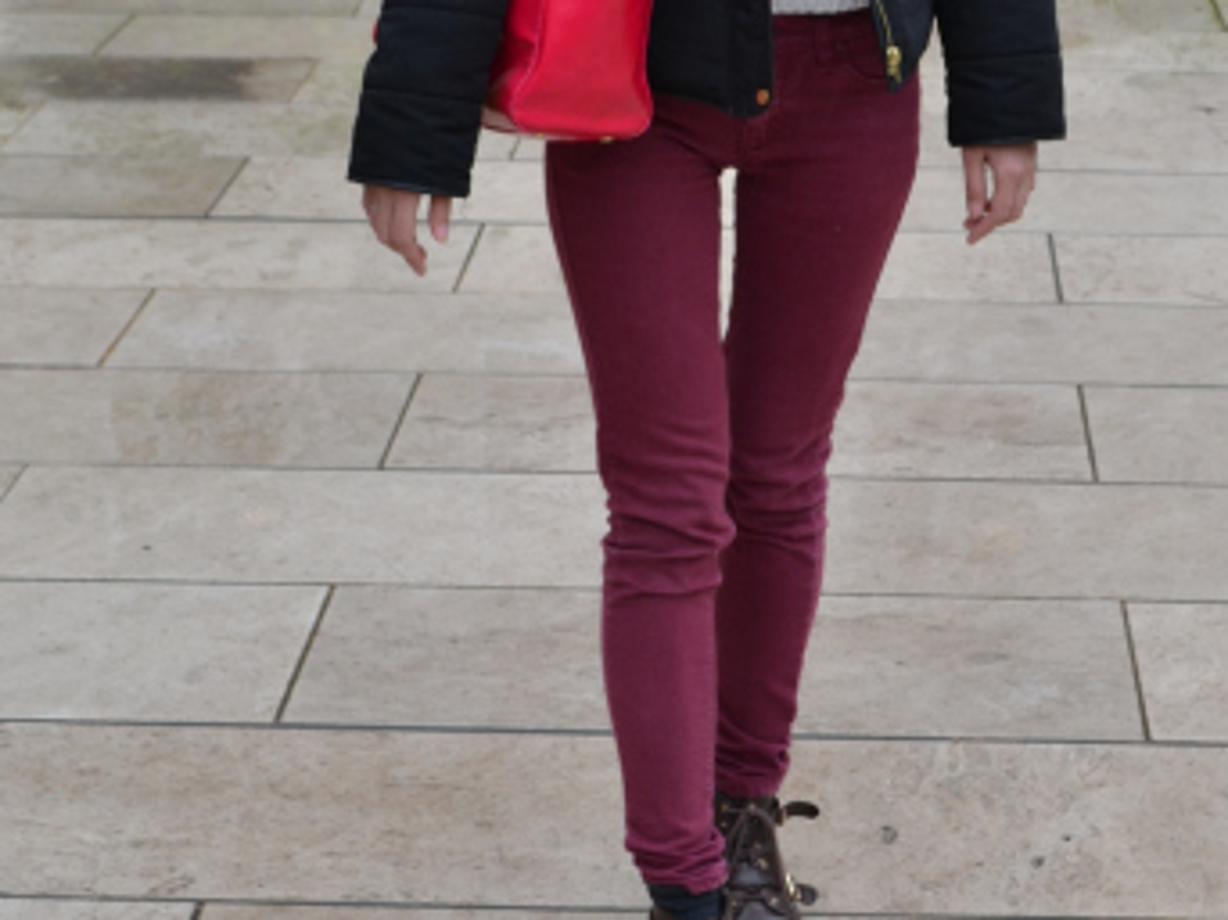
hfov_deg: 23.8
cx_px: 804
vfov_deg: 17.9
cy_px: 244
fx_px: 2907
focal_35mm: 82
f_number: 5.6
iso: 200
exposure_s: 1/125
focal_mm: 24
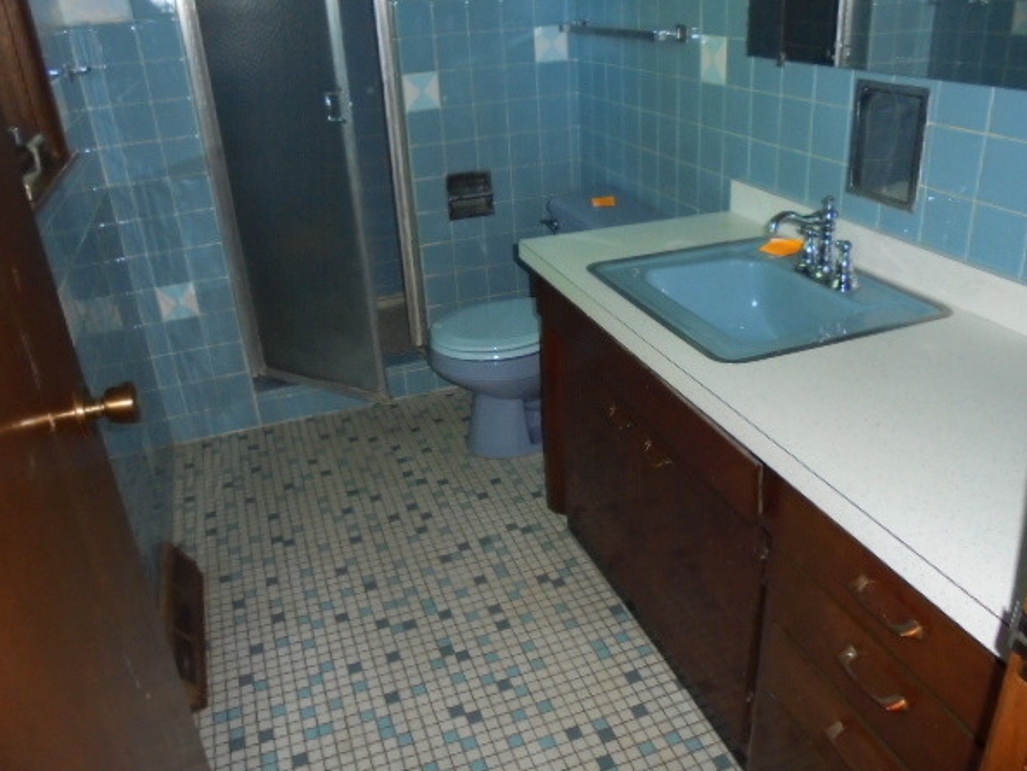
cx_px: 531
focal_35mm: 28
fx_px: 831
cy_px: 358
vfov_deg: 49.7
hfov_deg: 63.4
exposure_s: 1/30
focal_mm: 4.6
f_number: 3.5
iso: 400
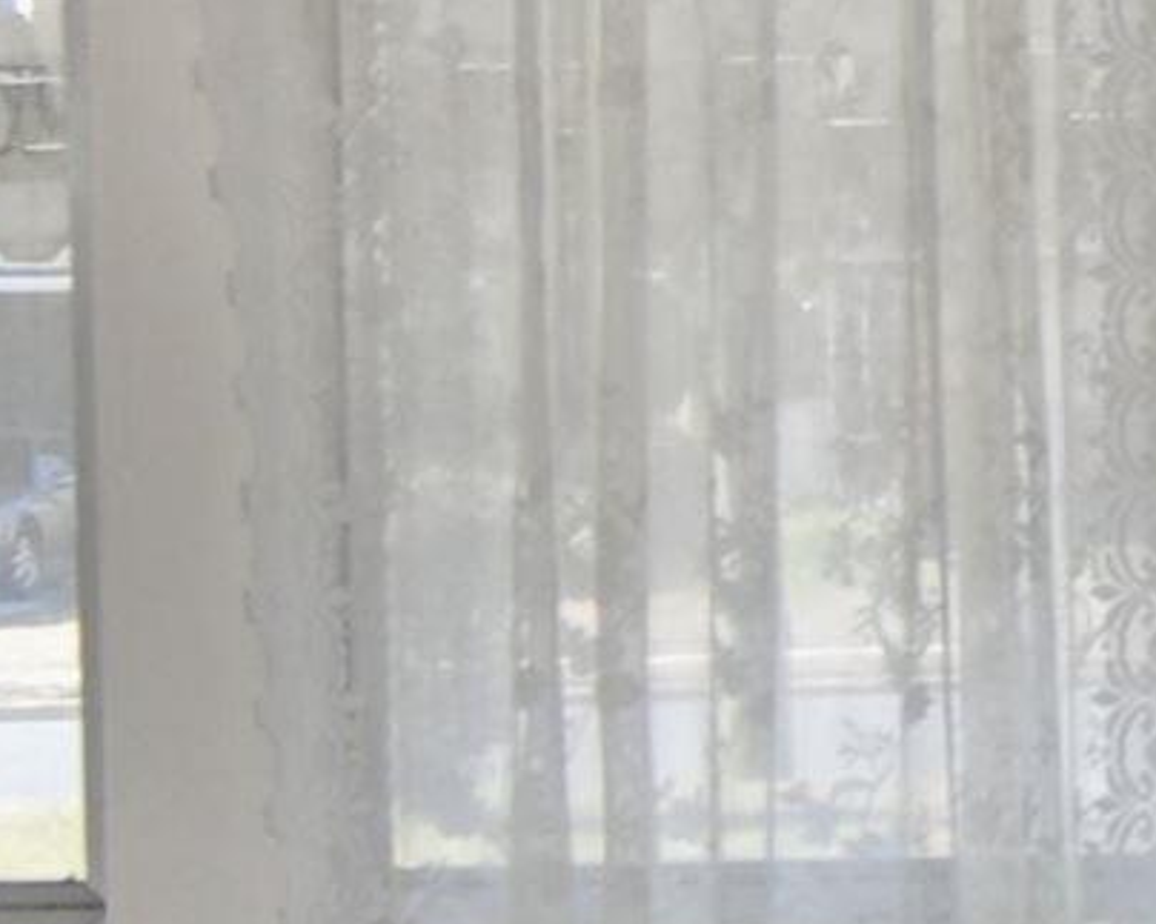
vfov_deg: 8.0
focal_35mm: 193
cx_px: 1843
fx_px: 6602
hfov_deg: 9.7
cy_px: 277
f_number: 3.5
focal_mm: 18
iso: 200
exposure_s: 1/60
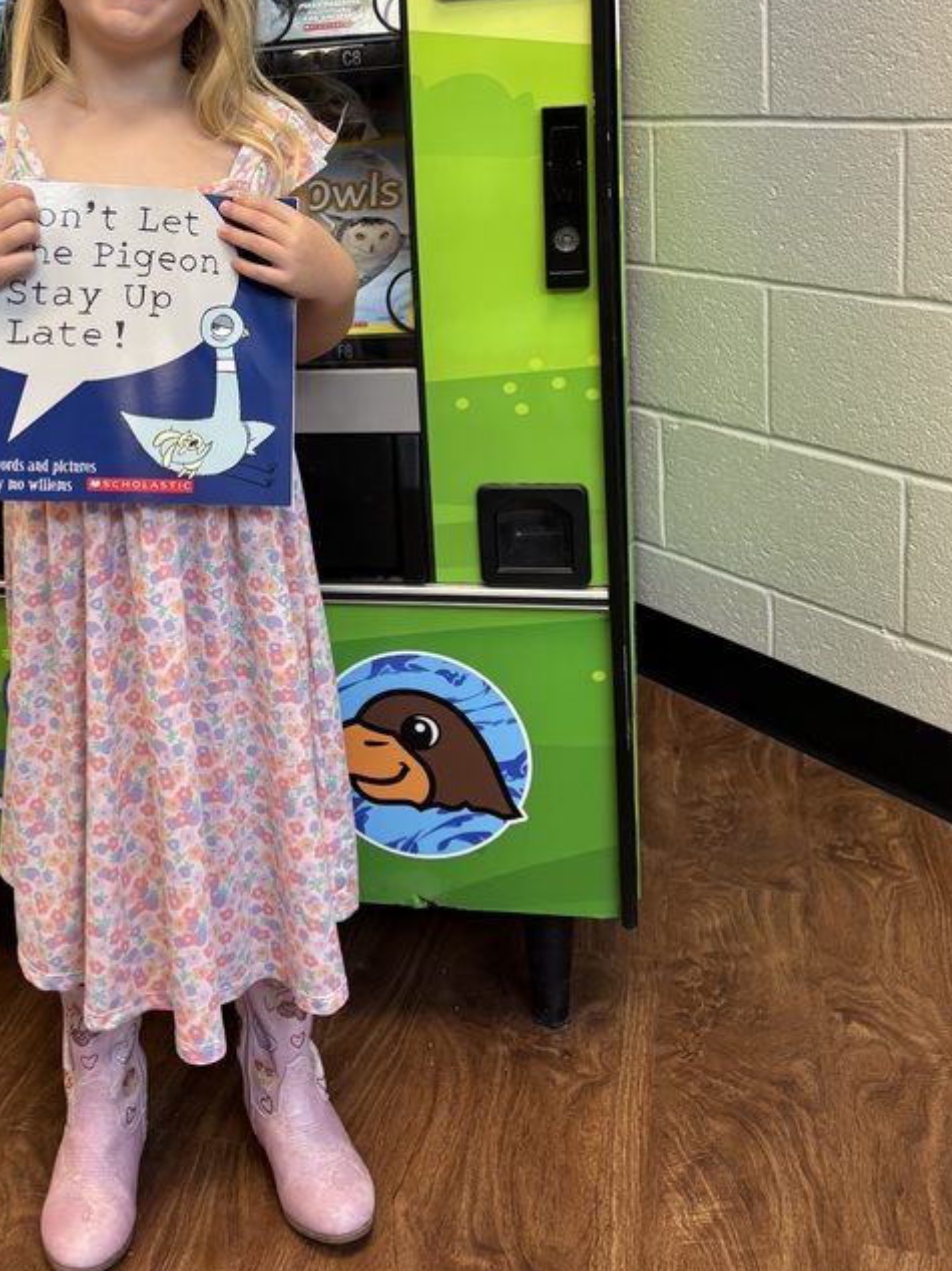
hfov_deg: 33.6
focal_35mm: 42
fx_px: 1541
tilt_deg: -11.5
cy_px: 365
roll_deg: +4.1
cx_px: 226
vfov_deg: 43.8
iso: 80
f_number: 1.6
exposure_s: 1/60
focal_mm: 5.96
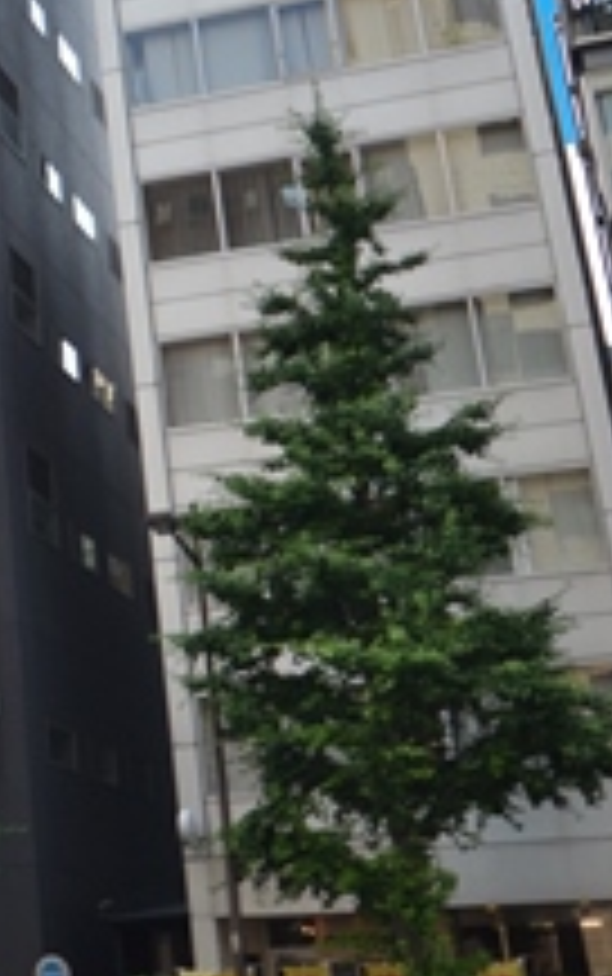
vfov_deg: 27.1
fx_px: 1918
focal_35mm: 72
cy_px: 13
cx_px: -340
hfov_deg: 16.3
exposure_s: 1/125
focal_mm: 16
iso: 100
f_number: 5.6
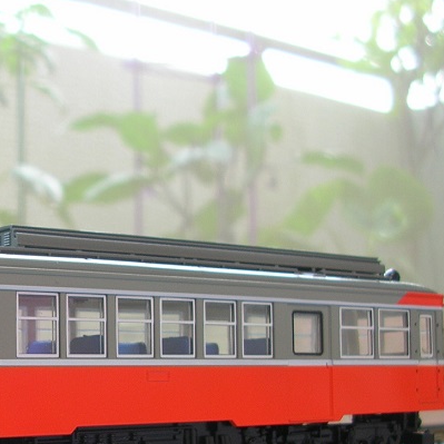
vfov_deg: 26.6
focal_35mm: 64
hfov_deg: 25.9
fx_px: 929
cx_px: 29
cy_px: 317
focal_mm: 5.8
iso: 50
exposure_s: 1/12
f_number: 2.8
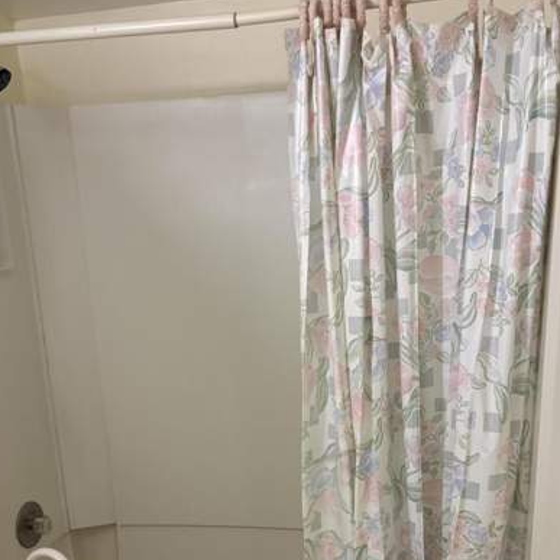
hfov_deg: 43.9
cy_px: 433
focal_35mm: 38
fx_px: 696
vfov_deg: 42.3
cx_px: 287
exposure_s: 1/60
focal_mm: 5.96
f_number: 1.6
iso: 320
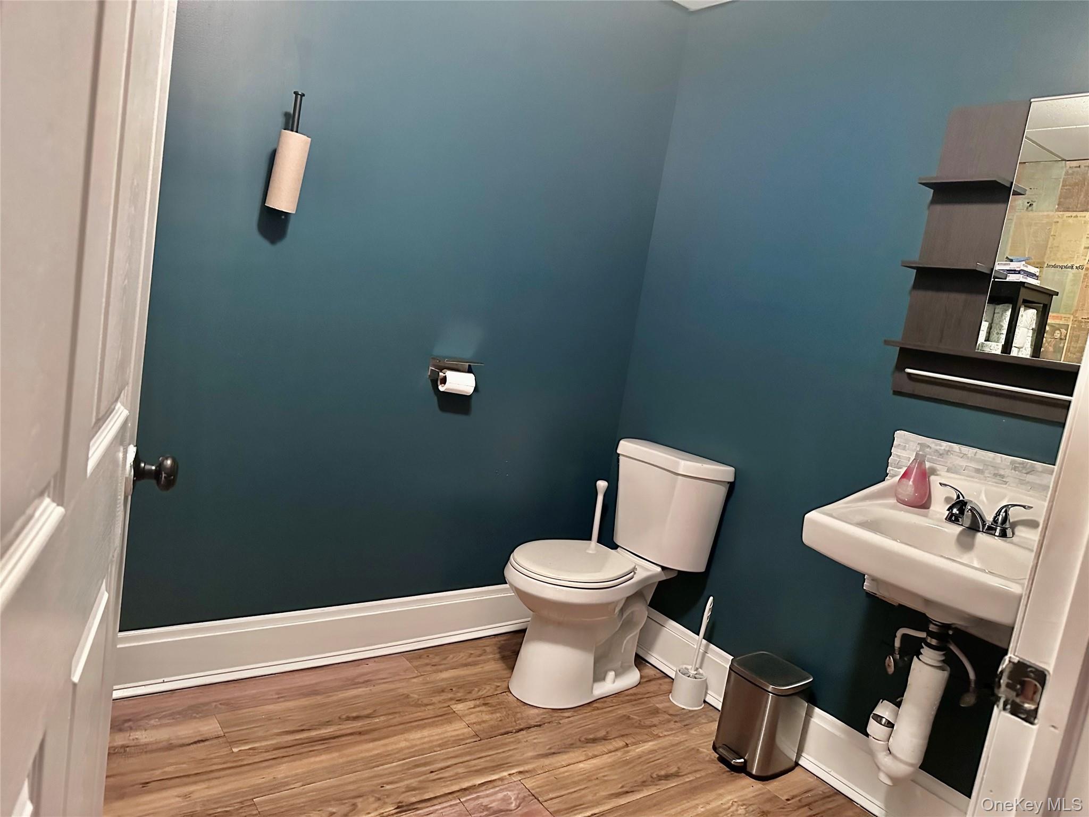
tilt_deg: -6.0
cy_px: 408
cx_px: 544
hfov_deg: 71.6
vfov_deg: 56.8
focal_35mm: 24
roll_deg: -9.0
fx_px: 755
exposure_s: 1/40
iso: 1000
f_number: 1.78
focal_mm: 6.86
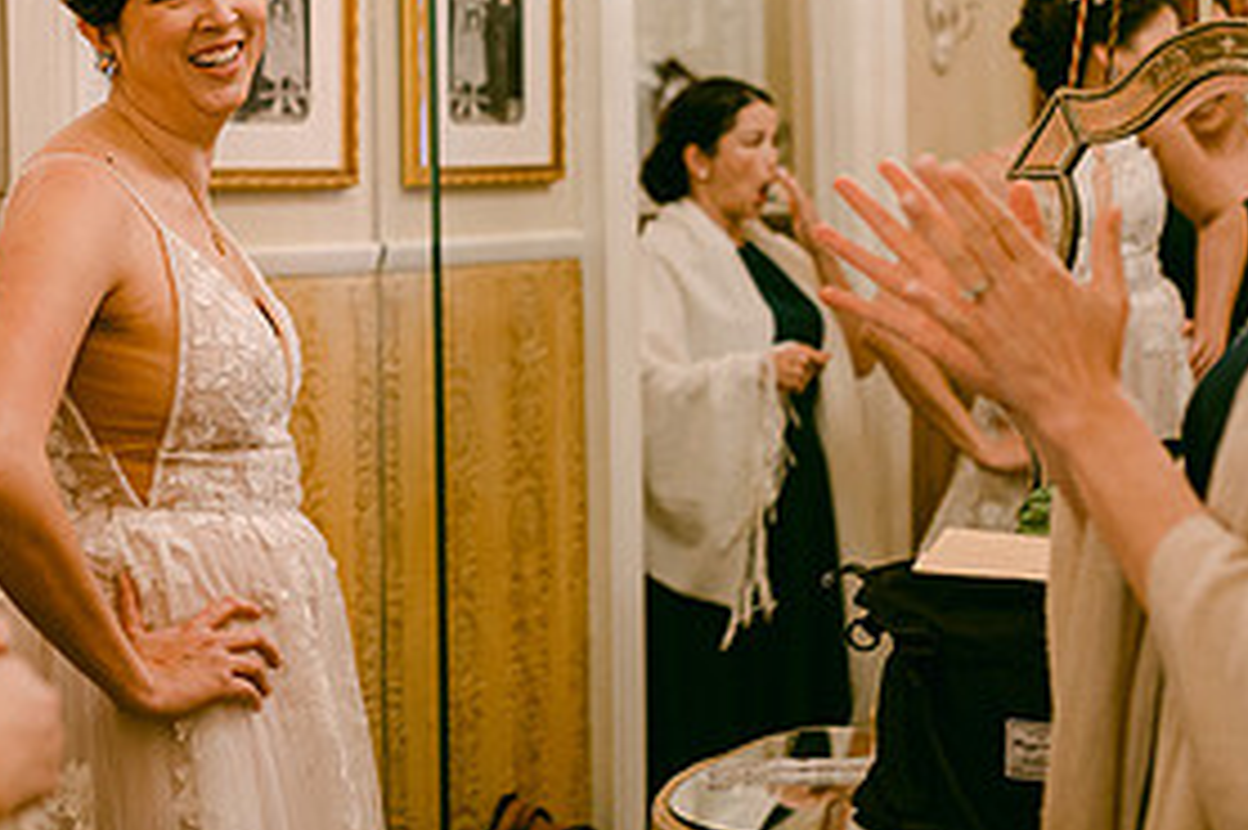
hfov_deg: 27.0
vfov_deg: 18.6
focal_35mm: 73
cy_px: 260
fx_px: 2529
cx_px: 198
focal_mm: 35
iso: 1000
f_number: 2
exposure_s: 1/250
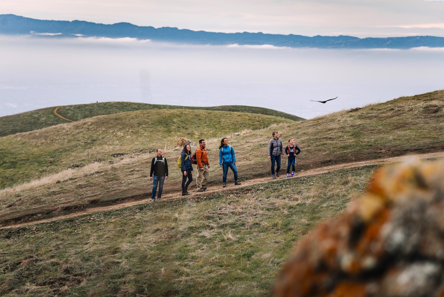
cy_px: 148
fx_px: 1604
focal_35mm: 130
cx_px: 222
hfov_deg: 15.8
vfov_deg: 10.6
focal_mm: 130
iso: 125
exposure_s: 1/640
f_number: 3.5
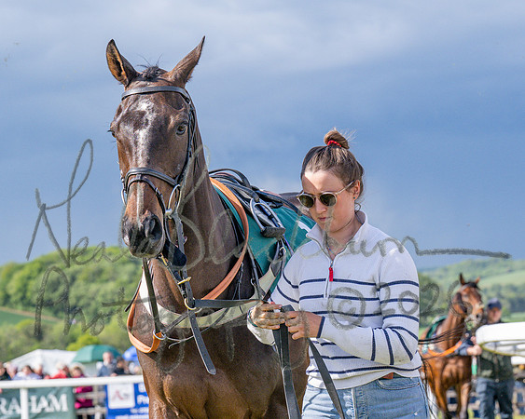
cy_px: 185
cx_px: 145
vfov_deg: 10.5
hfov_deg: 13.1
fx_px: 2276
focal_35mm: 147
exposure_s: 1/1600
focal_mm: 72
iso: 400
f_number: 5
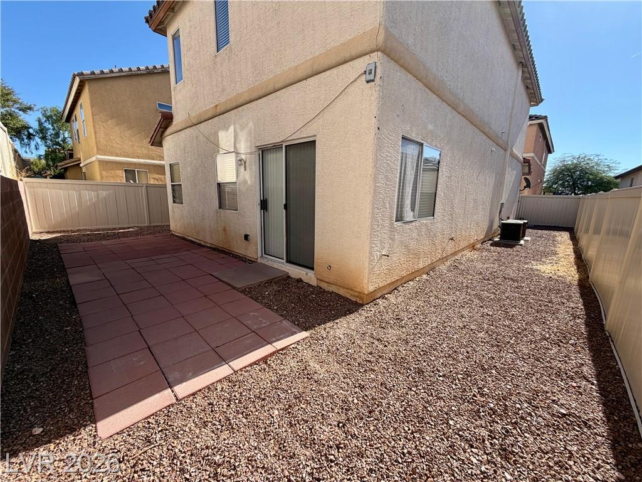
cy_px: 241
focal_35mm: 14
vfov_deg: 85.7
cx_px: 321
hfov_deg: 102.1
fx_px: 260
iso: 32
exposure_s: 1/770
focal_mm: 2.22
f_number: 2.2
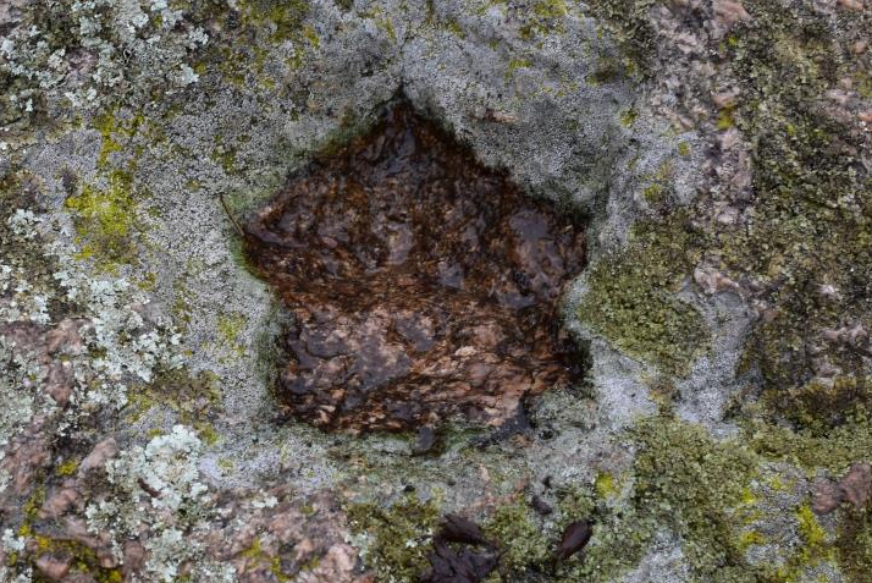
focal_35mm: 86
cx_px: 426
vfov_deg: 15.9
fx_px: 2084
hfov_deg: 23.6
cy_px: 201
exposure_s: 1/60
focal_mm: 40
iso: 900
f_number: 8
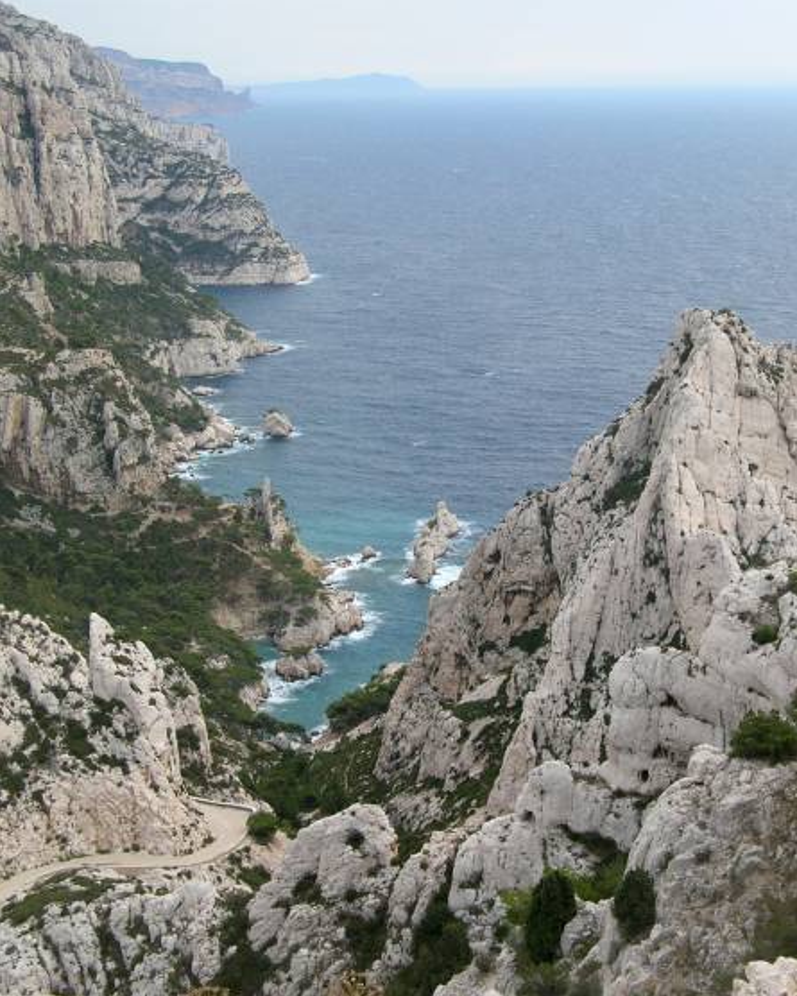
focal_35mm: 61
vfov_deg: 31.0
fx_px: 1798
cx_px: 399
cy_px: 475
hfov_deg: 25.0
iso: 50
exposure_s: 1/244
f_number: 4.4
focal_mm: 9.6
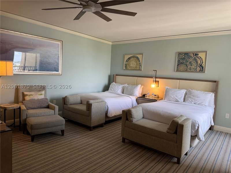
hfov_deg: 71.6
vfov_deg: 56.8
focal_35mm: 24
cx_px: 116
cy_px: 86
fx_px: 160
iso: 160
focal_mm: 6.76
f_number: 1.78
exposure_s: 1/120
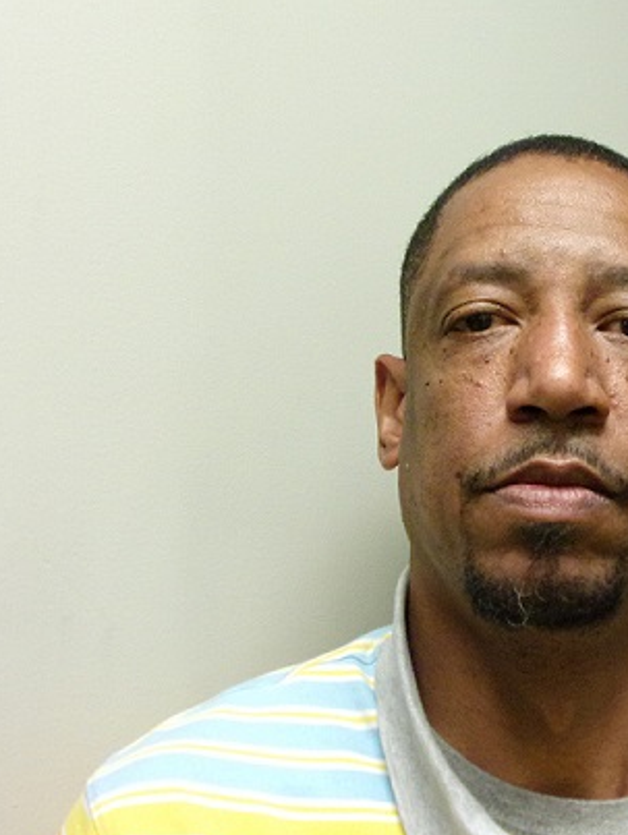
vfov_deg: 36.1
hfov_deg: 26.7
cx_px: 560
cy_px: 466
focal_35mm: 53
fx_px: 1280
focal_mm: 5.9
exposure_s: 1/16
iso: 400
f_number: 3.7
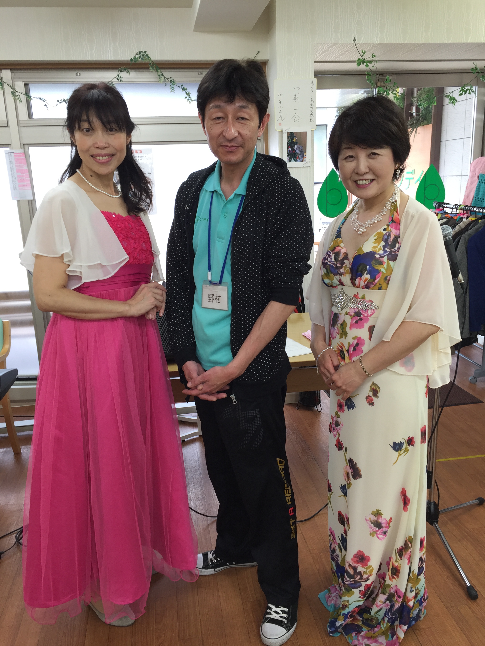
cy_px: 323
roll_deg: +1.4
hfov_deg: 48.2
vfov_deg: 61.7
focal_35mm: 29
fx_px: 542
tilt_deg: -13.4
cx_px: 242
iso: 32
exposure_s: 1/40
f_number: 2.2
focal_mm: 4.15
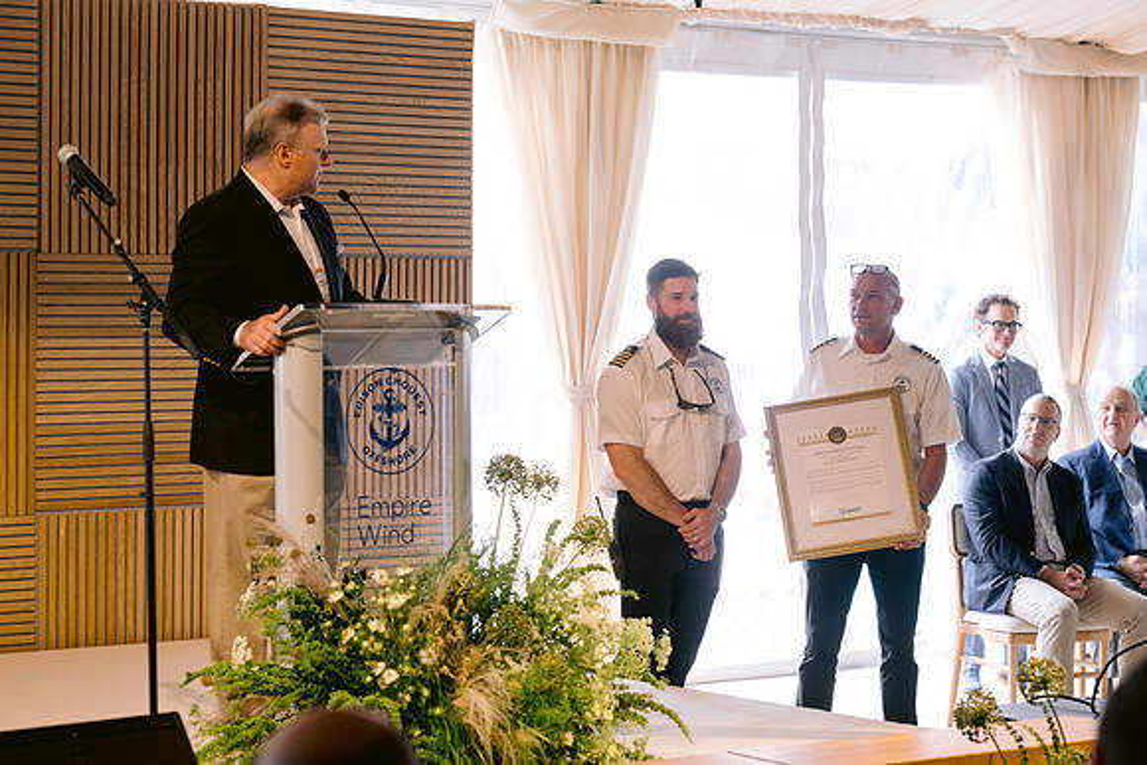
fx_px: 2709
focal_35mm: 85
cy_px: 382
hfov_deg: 23.9
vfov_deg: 16.1
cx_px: 574
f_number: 4
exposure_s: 1/125
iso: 800
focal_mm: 85
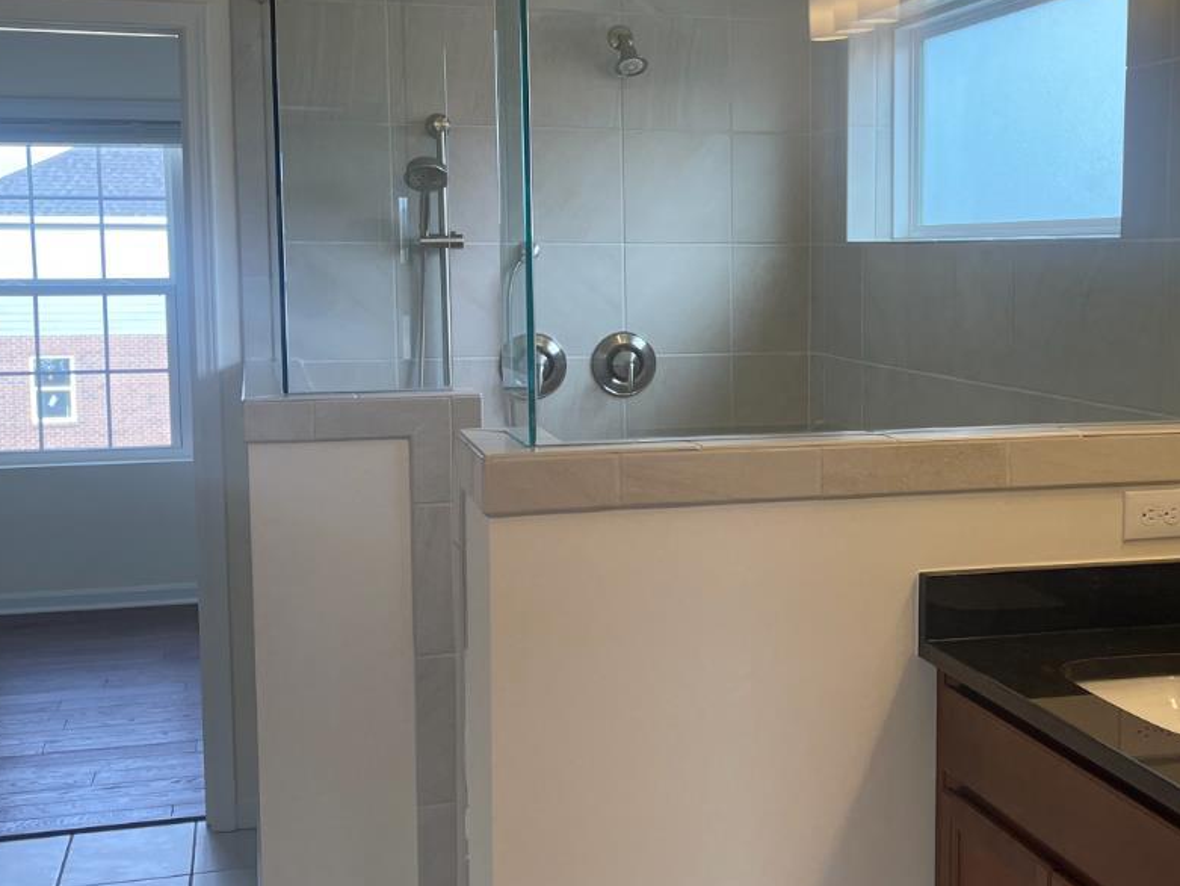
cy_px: 421
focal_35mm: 48
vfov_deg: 30.3
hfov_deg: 39.1
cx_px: 796
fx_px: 1636
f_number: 1.6
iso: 32
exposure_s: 1/139
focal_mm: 5.1
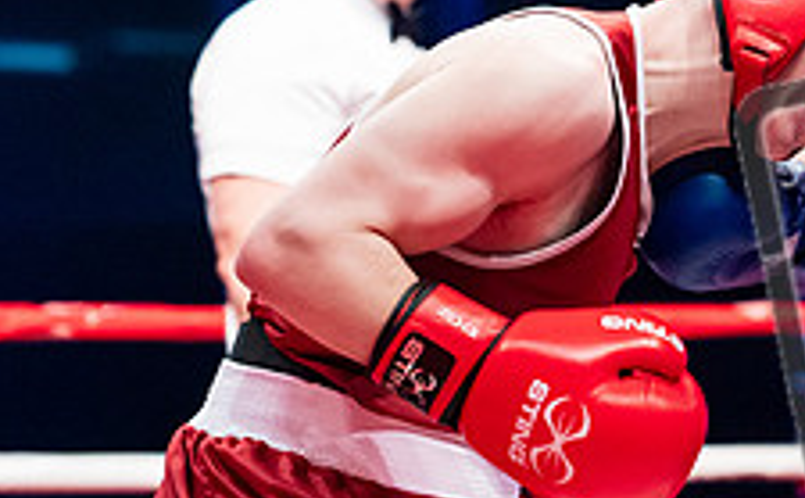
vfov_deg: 6.8
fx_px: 4177
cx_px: 938
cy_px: 19
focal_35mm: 191
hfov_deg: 10.8
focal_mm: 61
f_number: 2.5
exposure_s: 1/1250
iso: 3200
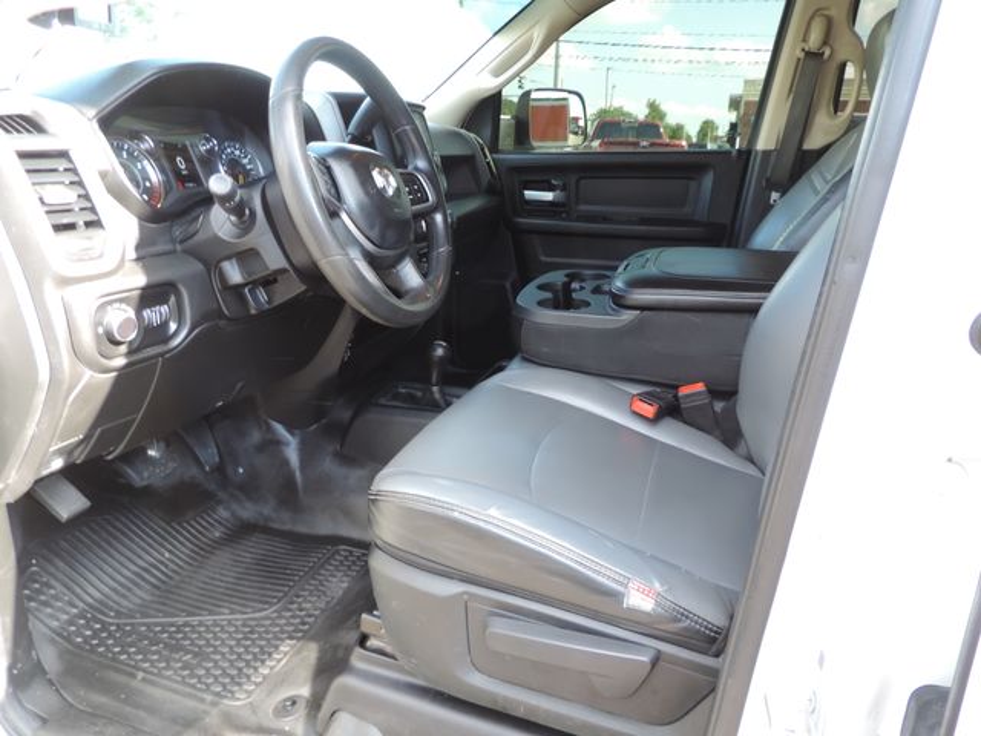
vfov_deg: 56.8
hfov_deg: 71.6
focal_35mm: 24
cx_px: 490
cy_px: 368
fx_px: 680
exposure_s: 1/30
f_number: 3
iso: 110
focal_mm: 4.3
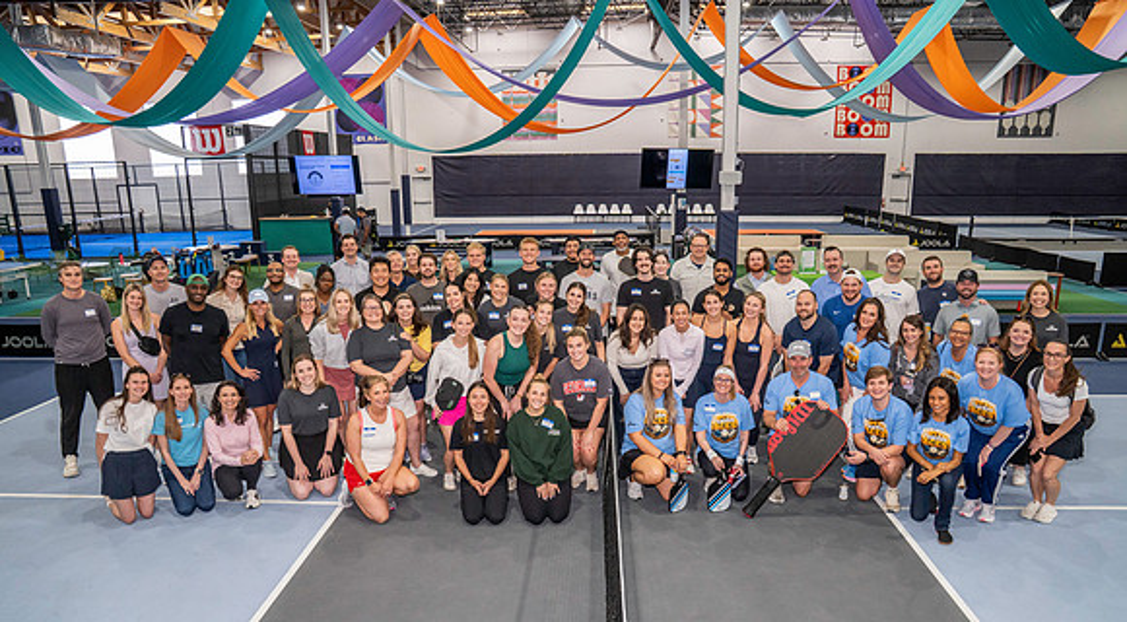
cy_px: 375
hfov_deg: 73.8
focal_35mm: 25
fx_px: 751
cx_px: 564
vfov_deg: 44.7
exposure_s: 1/160
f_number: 6.3
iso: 3200
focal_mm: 24
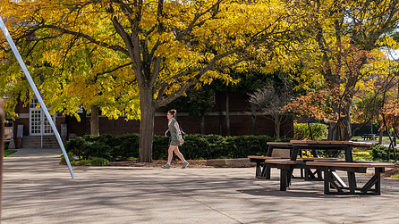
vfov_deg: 16.1
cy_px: 67
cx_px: 179
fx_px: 794
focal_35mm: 75
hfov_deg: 28.2
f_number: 9
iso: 320
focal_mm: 55
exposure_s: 1/250
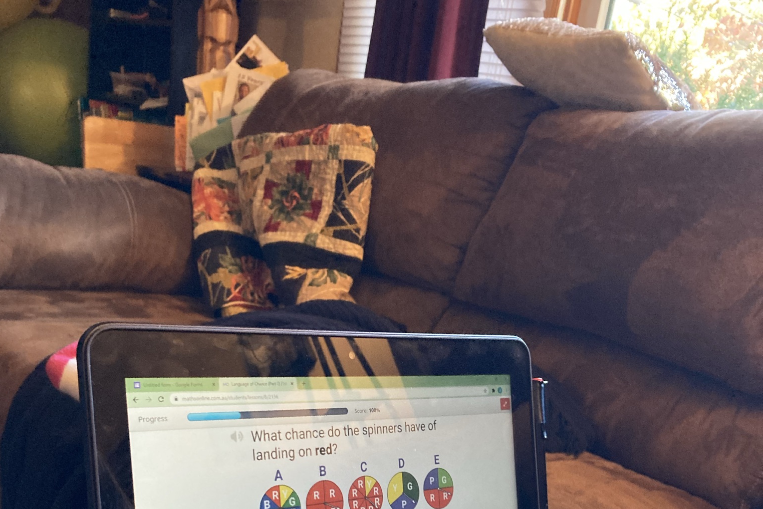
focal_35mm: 39
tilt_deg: -18.4
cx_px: 381
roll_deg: -8.0
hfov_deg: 49.5
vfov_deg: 32.3
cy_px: 471
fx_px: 827
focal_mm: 3.99
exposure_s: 1/30
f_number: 1.8
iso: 320
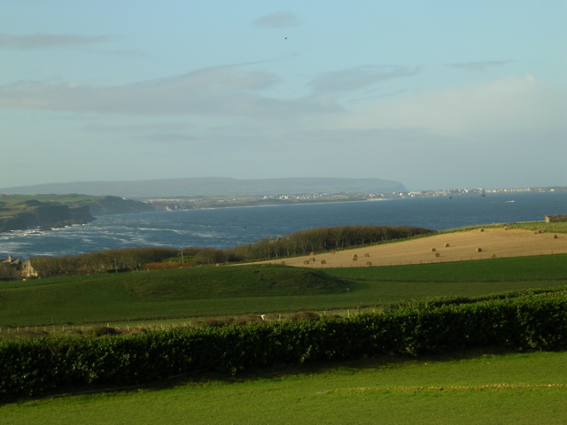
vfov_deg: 12.9
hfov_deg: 17.1
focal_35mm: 115
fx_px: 1884
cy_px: 212
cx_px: 284
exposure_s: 1/313
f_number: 4.9
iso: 50
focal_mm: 17.4
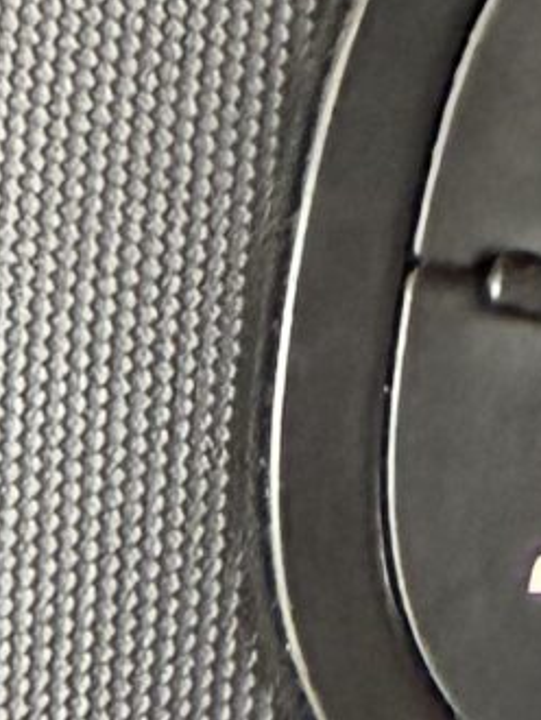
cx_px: 1058
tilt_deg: -26.4
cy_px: -744
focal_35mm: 186
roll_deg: -3.0
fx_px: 3871
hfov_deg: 7.7
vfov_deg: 9.8
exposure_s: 1/50
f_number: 2.2
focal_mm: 2.22
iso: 800
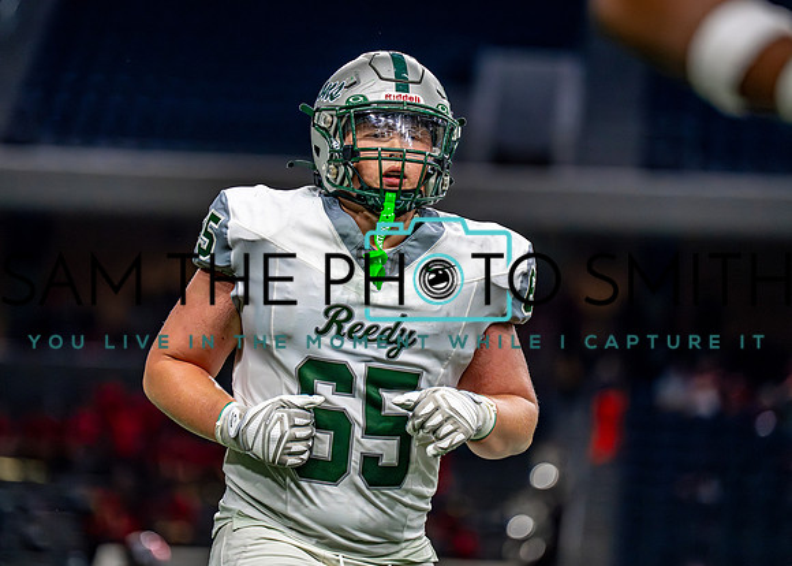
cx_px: 357
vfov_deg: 7.2
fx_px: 4521
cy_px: 258
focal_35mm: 201
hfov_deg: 10.0
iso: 5000
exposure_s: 1/2000
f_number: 2.8
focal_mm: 168
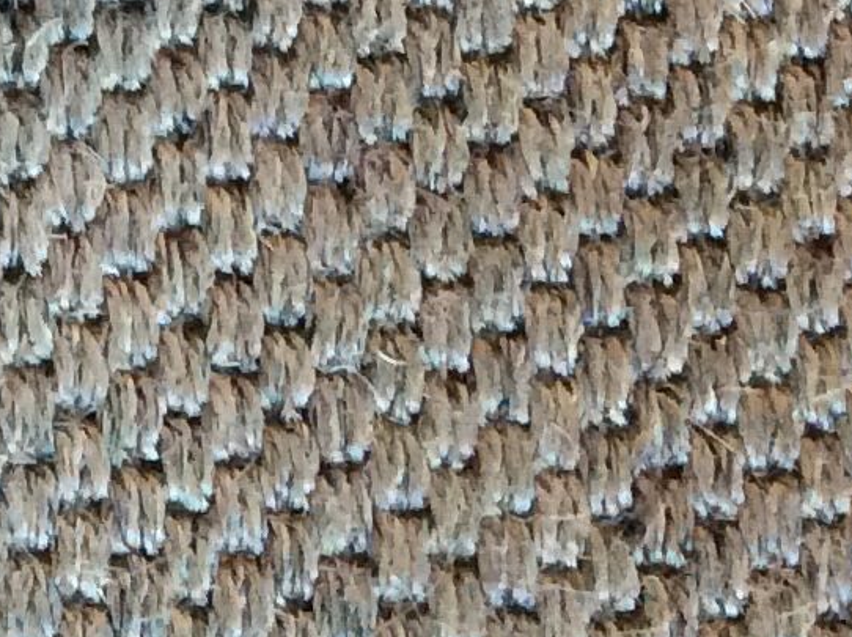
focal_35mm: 153
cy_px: -618
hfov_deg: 12.3
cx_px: -432
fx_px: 3761
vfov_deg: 9.1
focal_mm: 3.3
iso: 250
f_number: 2.4
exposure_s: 1/25
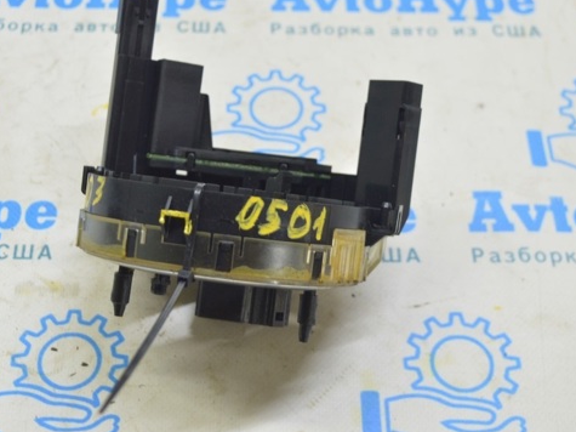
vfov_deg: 22.2
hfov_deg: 29.3
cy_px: 185
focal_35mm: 66
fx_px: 1098
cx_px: 224
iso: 400
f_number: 5.6
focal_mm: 34
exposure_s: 1/20
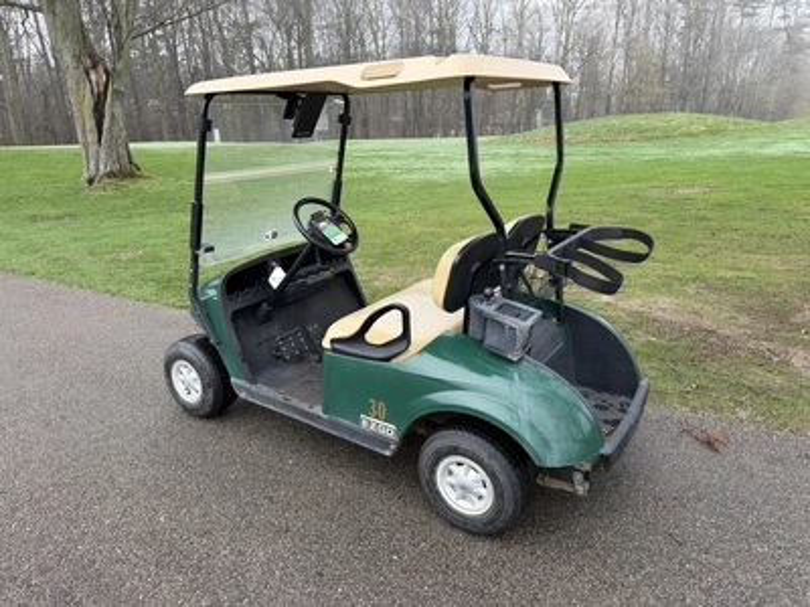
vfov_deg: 56.8
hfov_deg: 71.6
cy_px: 304
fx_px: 562
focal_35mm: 24
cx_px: 405
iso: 80
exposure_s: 1/665
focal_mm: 6.76
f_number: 1.78
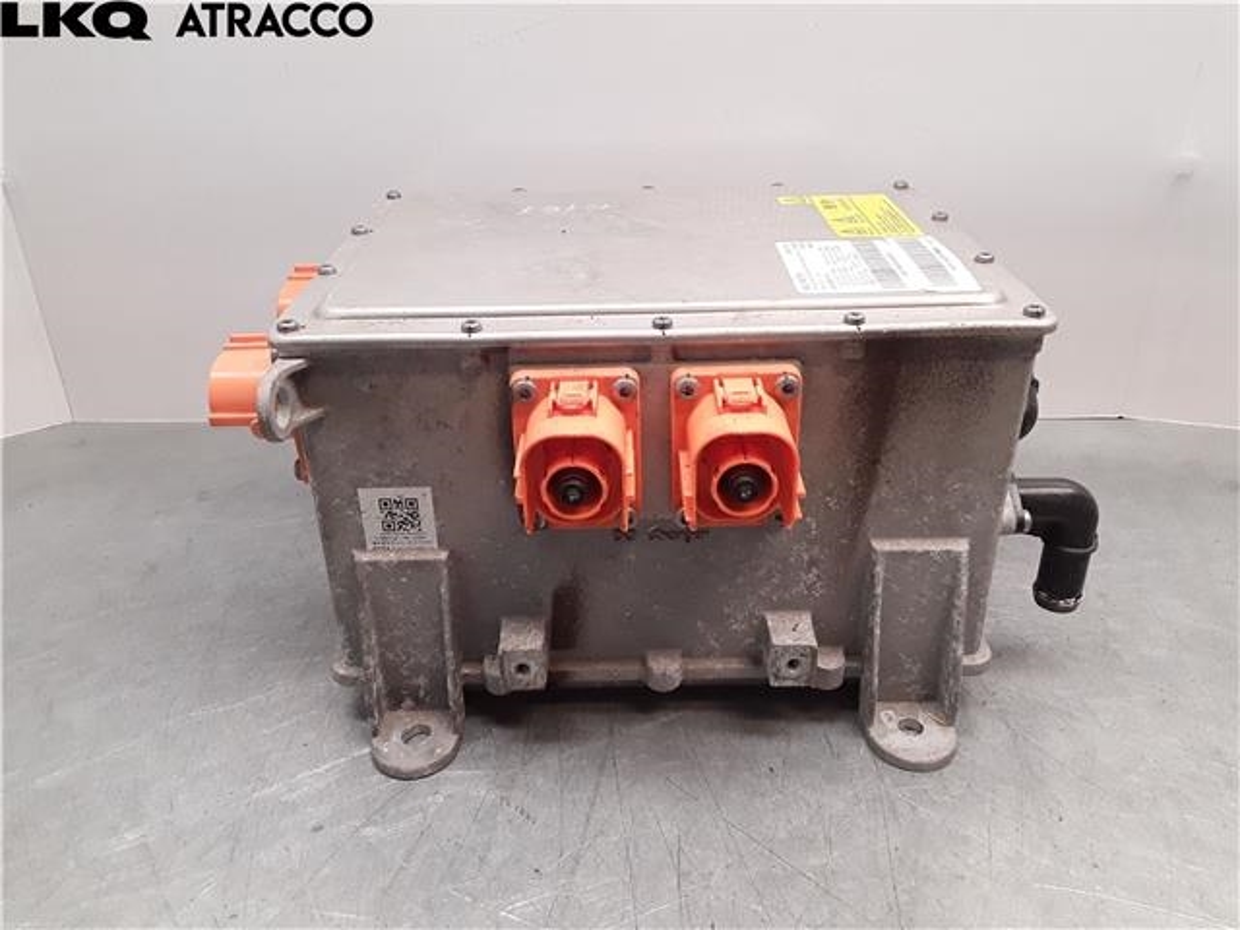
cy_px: 465
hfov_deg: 63.4
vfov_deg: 49.7
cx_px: 620
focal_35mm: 28
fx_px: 1003
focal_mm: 2.91
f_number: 1.9
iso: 100
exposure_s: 1/103
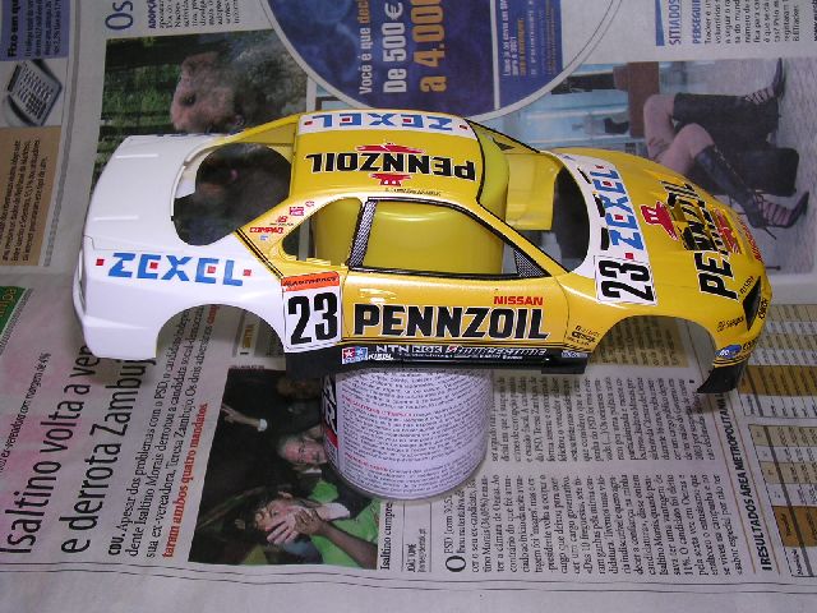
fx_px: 1086
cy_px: 306
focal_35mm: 46
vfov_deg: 31.5
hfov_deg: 41.2
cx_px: 408
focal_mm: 7.1
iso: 100
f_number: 3
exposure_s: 1/60.1
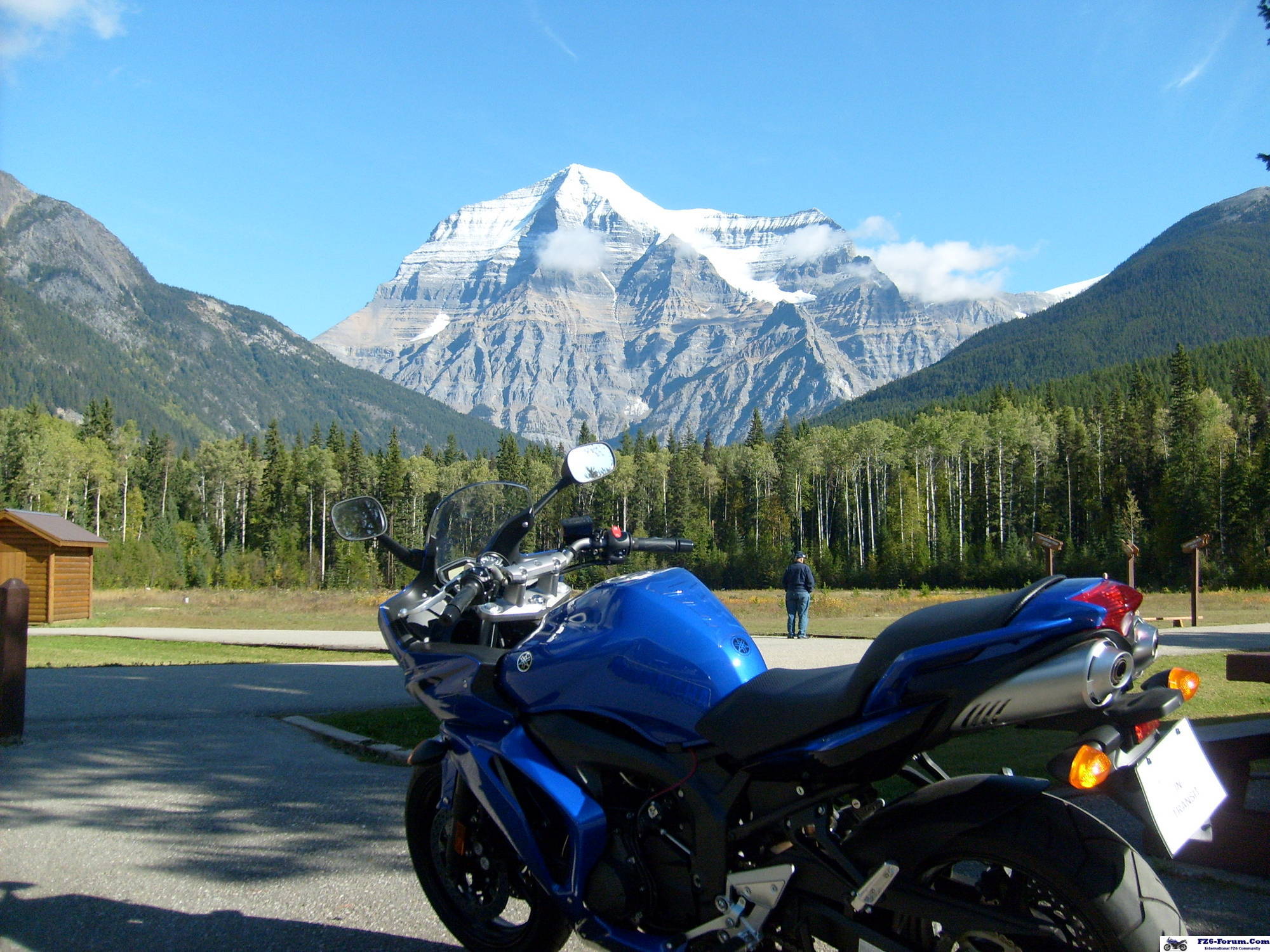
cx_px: 635
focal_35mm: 35
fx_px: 1284
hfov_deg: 52.6
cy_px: 476
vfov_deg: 40.7
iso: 80
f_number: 7.1
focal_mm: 5.8
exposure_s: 1/180
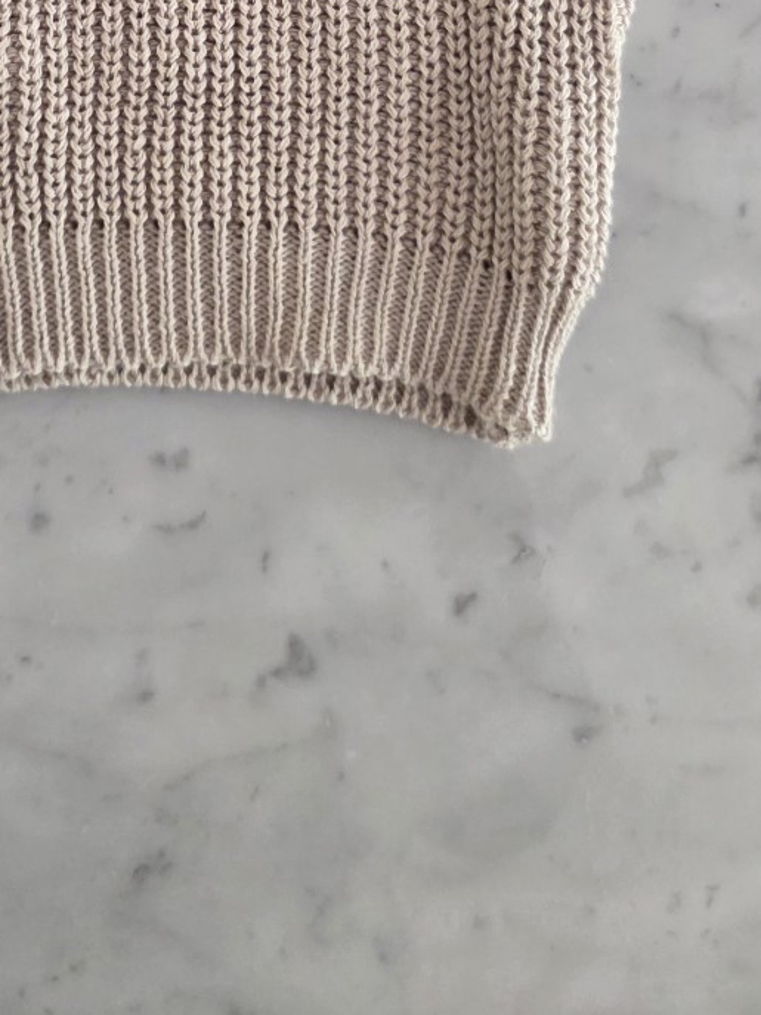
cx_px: 174
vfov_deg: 25.9
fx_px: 1965
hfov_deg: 21.7
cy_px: -199
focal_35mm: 67
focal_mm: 6.3
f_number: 1.7
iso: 400
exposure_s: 1/101
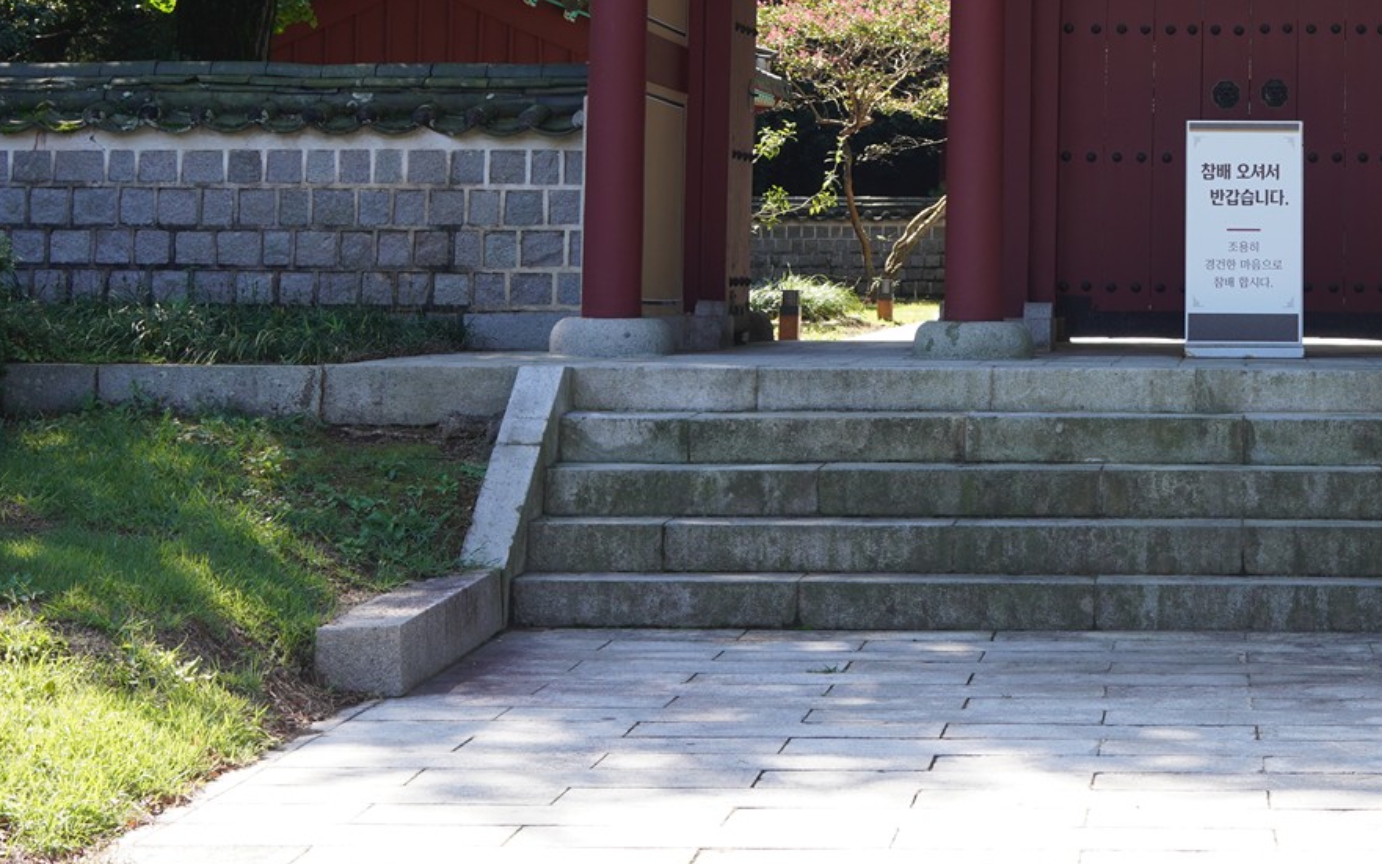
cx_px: 1202
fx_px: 3051
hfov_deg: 24.9
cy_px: -39
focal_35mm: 81
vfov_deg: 15.8
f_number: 8
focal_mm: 35
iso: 200
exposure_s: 1/100
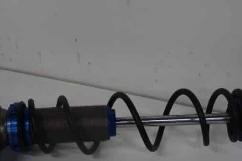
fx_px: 410
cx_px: 64
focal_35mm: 61
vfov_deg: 21.6
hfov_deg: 32.3
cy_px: 156
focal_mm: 20
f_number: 5
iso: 250
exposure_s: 1/60
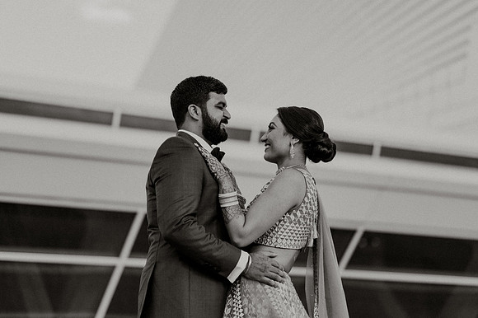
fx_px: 1128
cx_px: 239
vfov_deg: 16.1
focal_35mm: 85
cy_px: 159
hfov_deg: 23.9
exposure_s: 1/1600
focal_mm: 85
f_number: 2
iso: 160
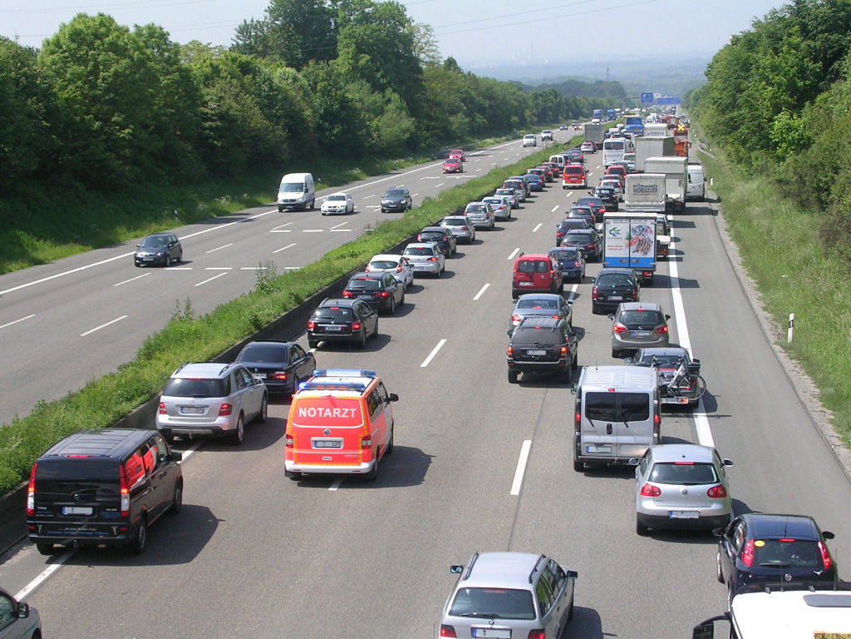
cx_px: 426
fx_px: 1991
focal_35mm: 81
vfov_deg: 18.2
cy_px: 320
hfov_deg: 24.1
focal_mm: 12.3
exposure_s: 1/436
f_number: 4
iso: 50
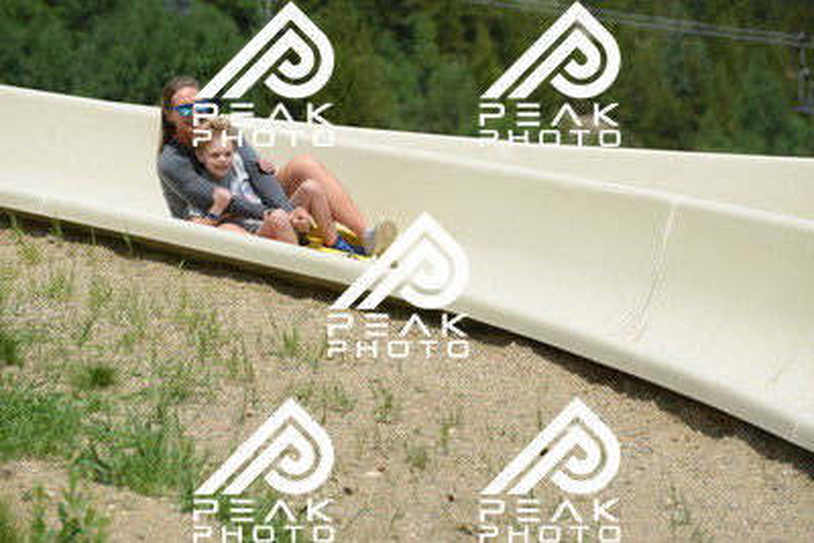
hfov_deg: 10.5
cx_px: 407
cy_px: 272
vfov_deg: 7.0
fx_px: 4411
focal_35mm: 195
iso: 360
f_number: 6.3
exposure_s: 1/1250
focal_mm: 195
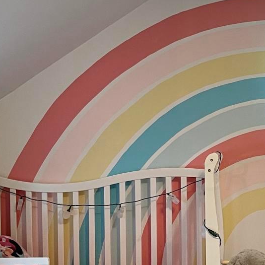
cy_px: 175
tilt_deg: -0.9
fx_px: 745
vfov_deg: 20.1
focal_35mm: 86
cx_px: 271
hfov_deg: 19.5
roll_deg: +1.3
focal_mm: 5.1
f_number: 1.6
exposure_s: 1/60
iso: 125
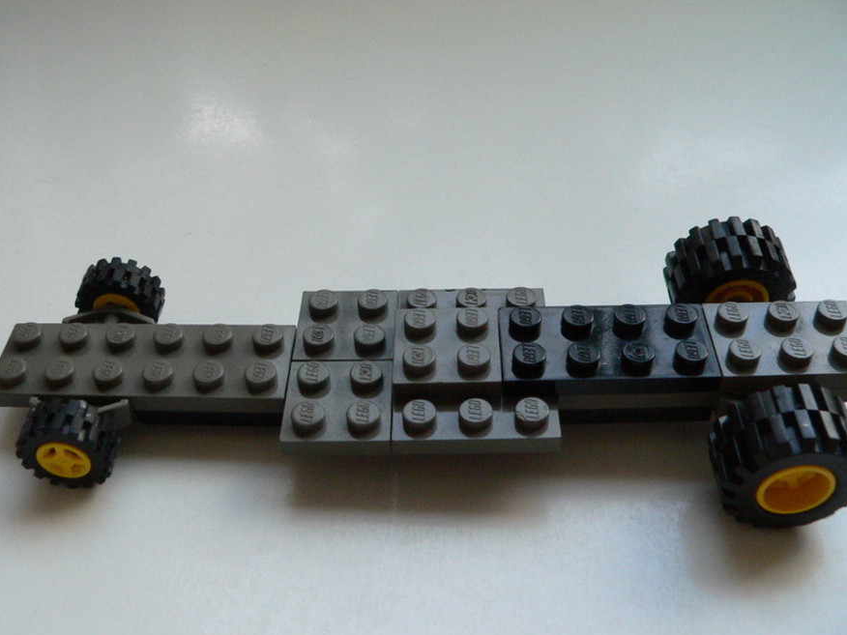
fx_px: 905
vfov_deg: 38.7
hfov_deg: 50.1
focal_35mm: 37
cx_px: 418
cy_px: 325
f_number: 4
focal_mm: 6
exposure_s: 1/200
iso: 400
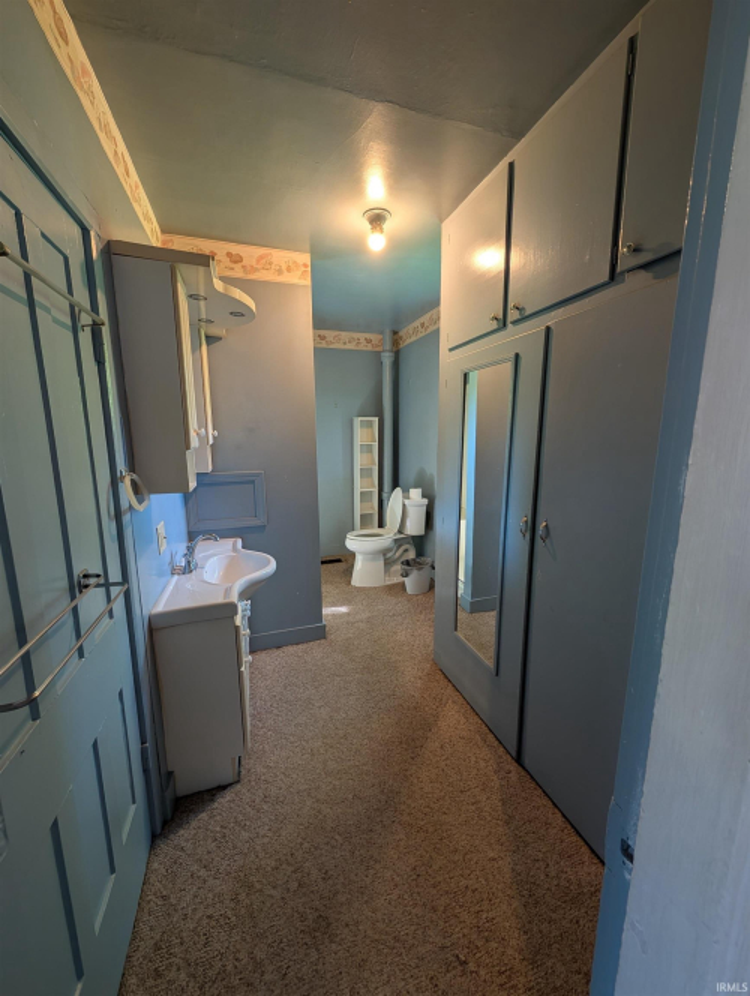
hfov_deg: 94.6
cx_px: 375
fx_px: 346
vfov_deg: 110.5
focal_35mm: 12
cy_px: 498
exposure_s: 1/30
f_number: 1.7
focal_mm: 2.02
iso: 62
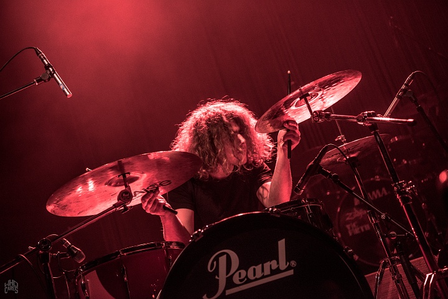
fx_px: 623
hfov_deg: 39.6
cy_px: 150
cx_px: 224
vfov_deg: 27.0
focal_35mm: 50
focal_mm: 50
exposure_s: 1/80
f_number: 2.8
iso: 800
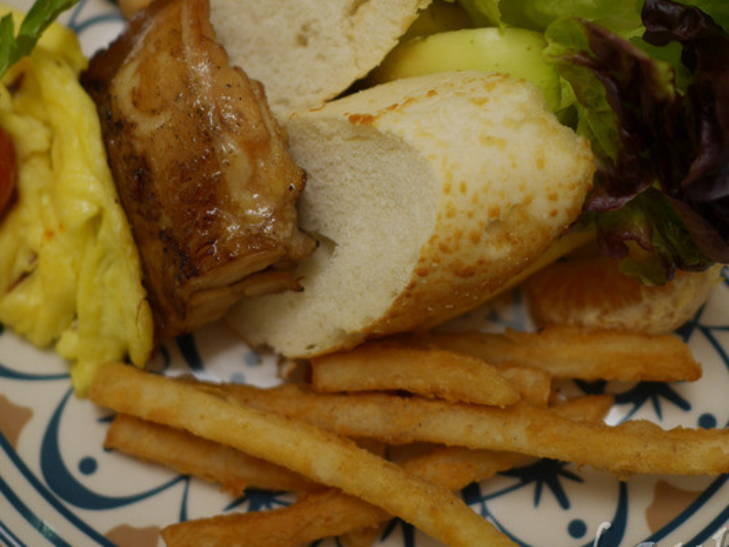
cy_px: 178
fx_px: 1074
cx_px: 373
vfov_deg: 28.4
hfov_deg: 37.5
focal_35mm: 51
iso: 200
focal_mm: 15
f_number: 1.7
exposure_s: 1/60
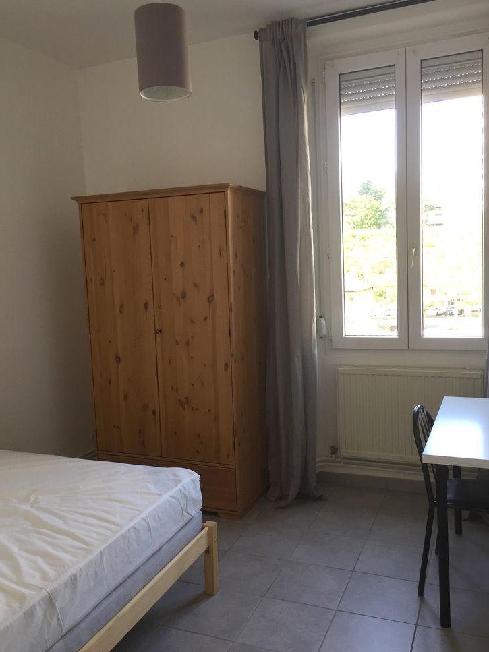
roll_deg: +3.0
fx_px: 565
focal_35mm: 30
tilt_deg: -6.4
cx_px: 251
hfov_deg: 46.8
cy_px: 325
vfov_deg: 60.0
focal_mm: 4.15
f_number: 2.2
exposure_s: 1/50
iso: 40
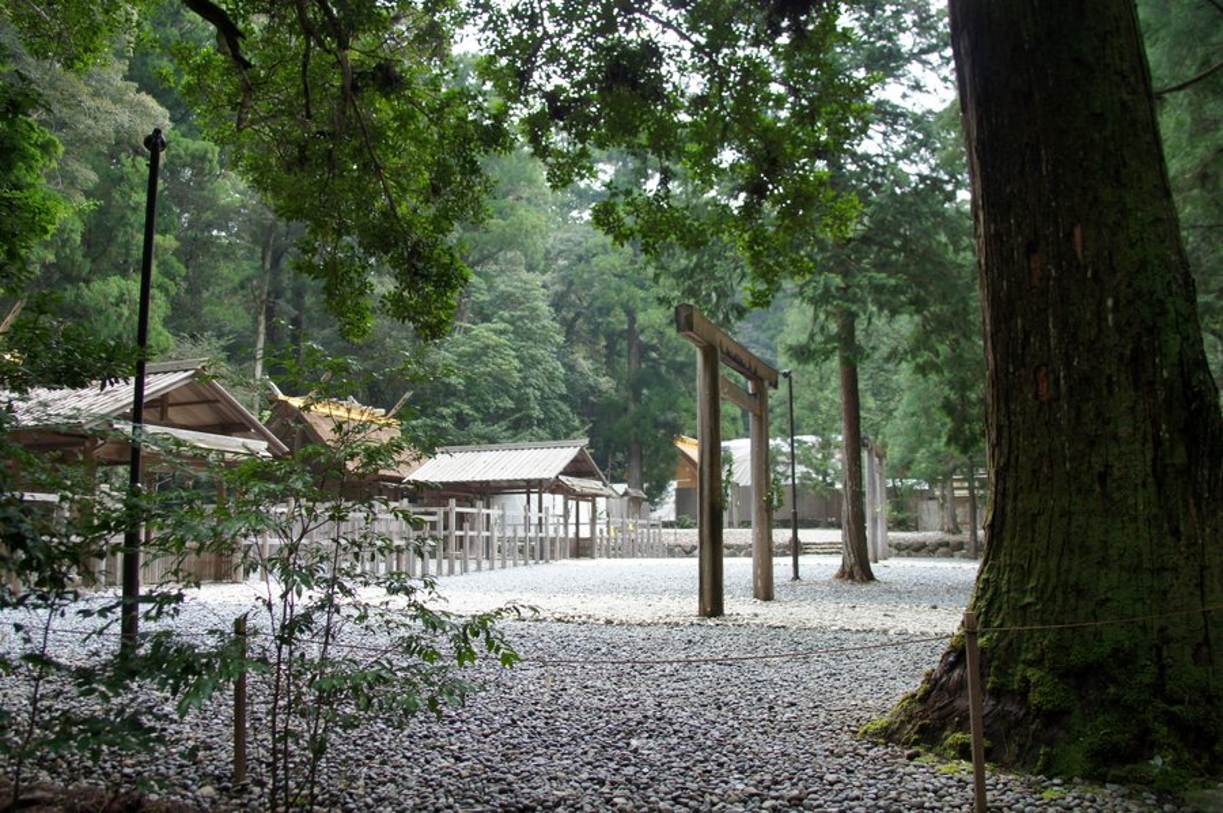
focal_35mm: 27
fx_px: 916
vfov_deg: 47.8
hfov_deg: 67.4
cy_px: 406
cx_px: 612
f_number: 4
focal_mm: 18
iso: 250
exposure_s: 1/160
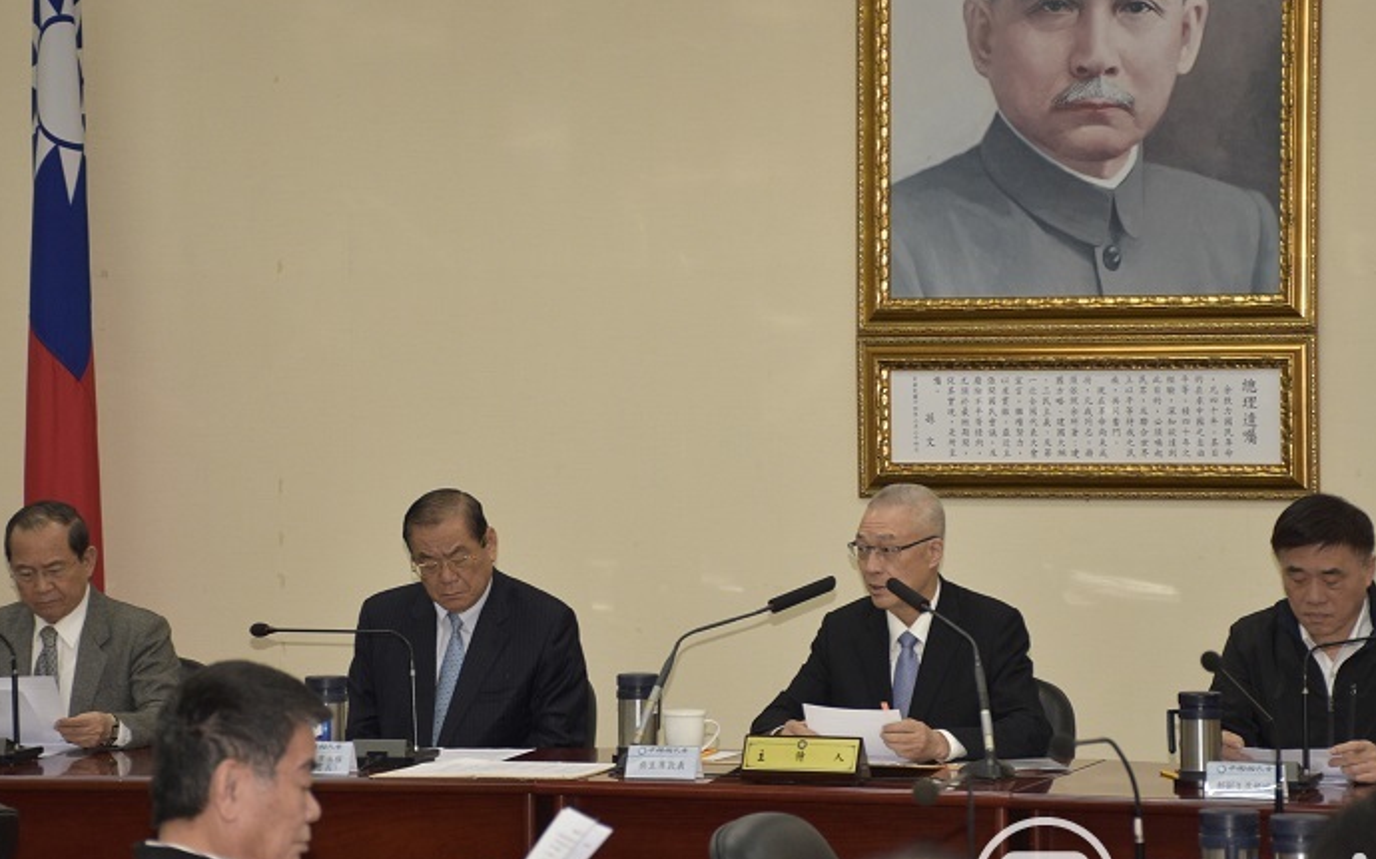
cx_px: 706
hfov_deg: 15.8
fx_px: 4949
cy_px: 419
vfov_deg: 9.9
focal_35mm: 132
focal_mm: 70
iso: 800
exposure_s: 1/160
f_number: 5
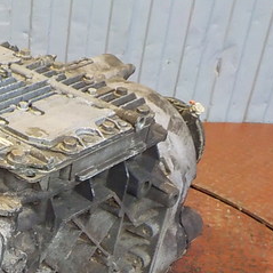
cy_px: 255
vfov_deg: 23.6
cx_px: -41
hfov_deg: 22.7
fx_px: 634
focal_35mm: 71
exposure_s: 1/30
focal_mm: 4.1
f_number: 3.3
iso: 280
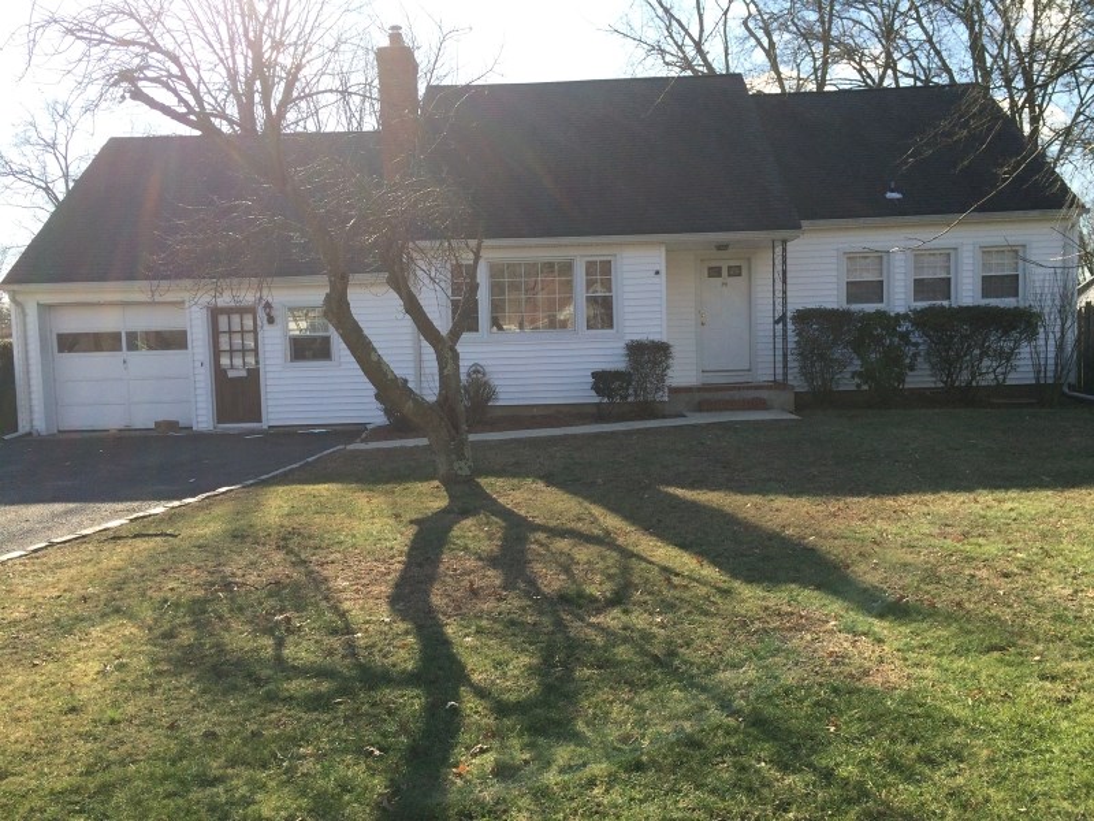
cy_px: 410
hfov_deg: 61.7
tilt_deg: -4.1
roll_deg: +3.2
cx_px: 547
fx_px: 917
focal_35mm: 29
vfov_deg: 48.2
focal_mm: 4.15
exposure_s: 1/1208
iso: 50
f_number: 2.2
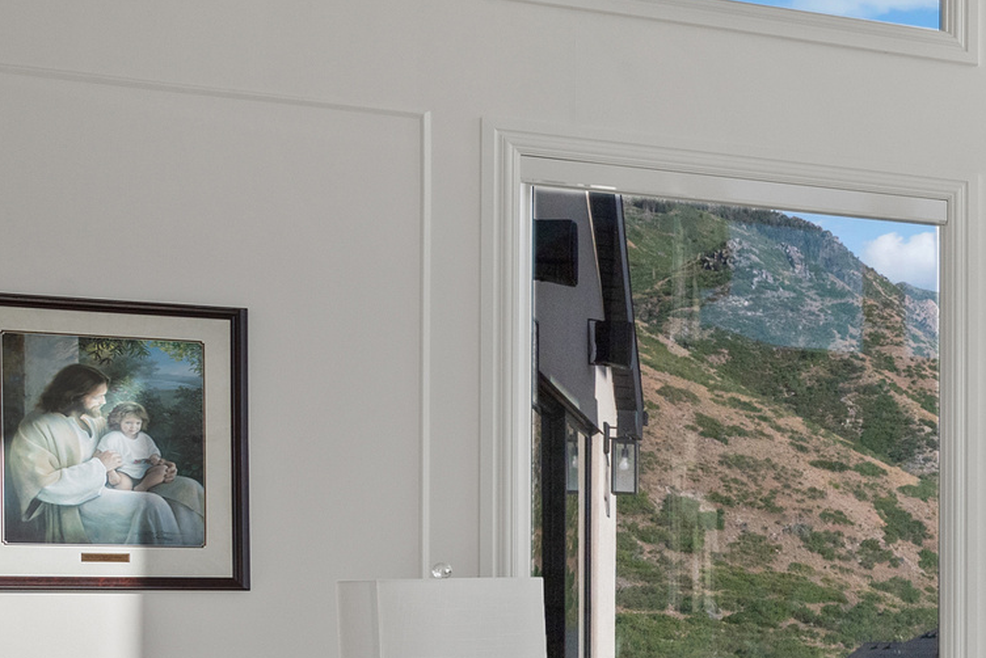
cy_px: 597
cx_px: 1305
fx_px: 1380
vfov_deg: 25.9
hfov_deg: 30.4
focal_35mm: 50
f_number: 8
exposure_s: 1/50
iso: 500
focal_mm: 18.5
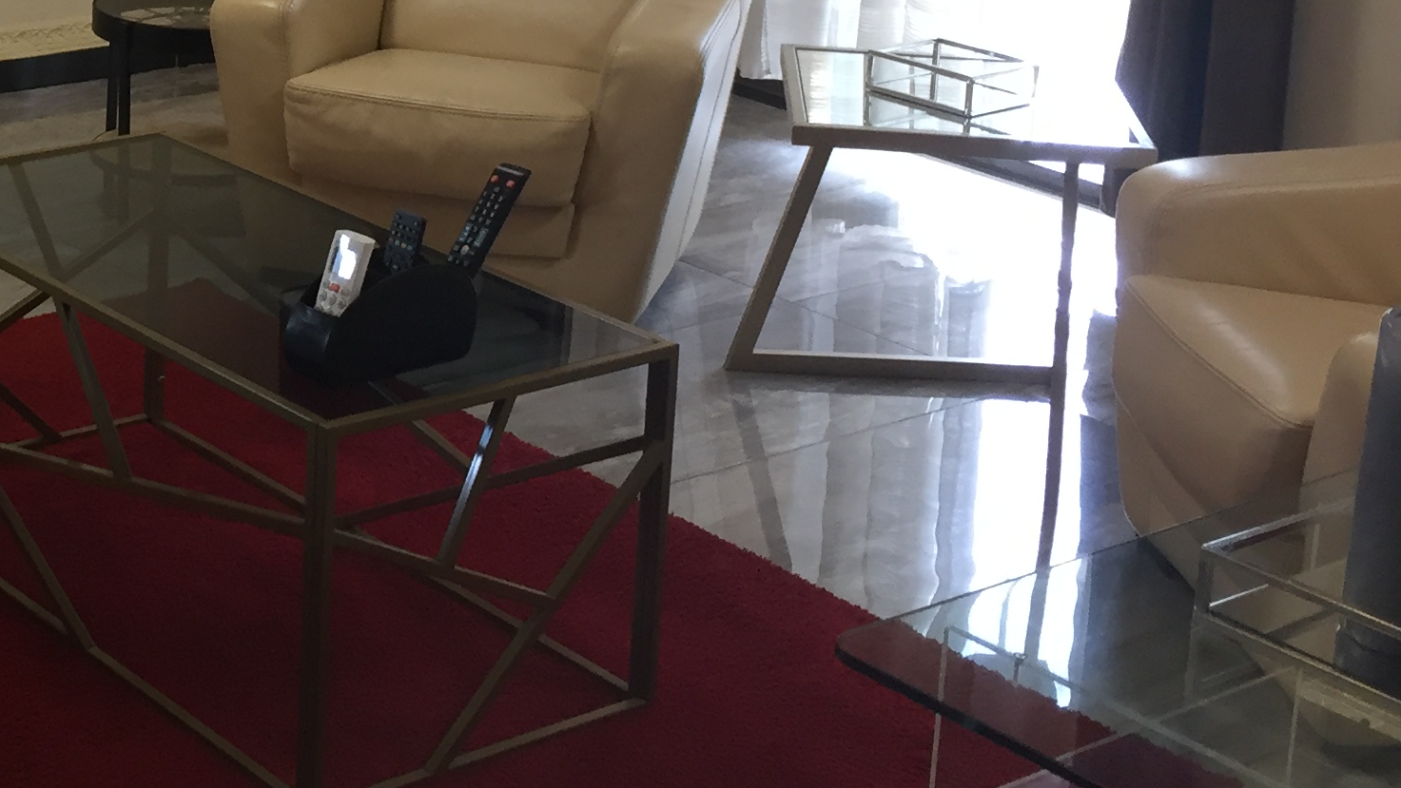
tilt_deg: -10.0
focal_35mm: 70
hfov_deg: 28.6
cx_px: 60
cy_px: -64
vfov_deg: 16.7
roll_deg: -3.4
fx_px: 2601
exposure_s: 1/33
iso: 80
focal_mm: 4.15
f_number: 2.2
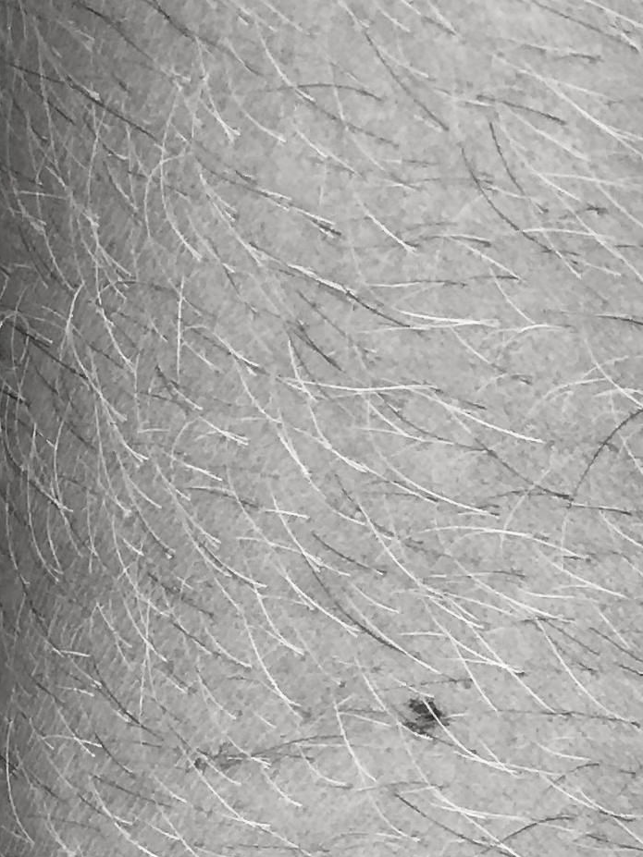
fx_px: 6144
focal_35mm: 248
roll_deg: +11.2
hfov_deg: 6.0
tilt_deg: -44.8
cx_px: 347
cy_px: 1768
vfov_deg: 7.6
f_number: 2.8
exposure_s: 1/52
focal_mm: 6.6
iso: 20
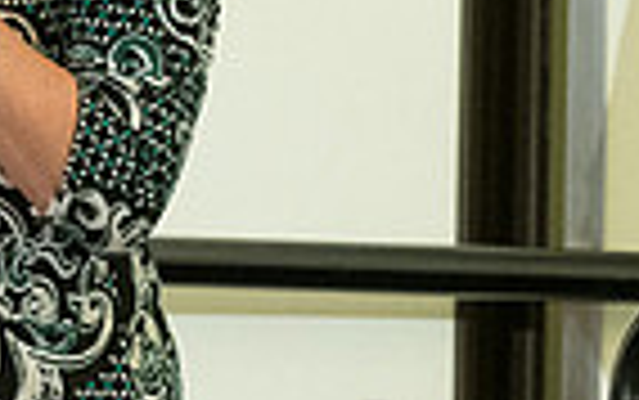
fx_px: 21228
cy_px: -67
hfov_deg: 1.7
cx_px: -140
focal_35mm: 1218
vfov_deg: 1.1
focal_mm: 195
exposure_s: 1/400
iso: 3200
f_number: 4.5
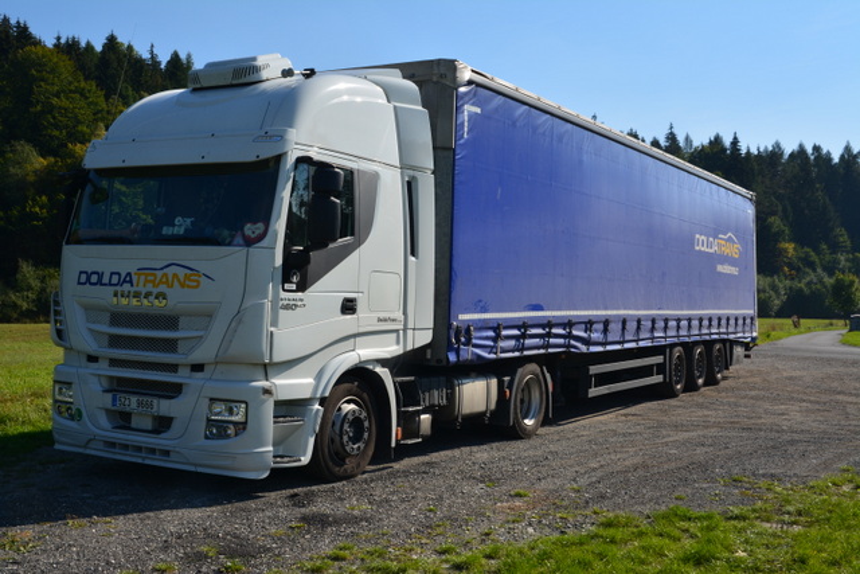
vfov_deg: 33.0
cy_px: 287
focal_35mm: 40
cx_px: 430
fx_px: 968
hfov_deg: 47.9
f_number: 11
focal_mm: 27
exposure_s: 1/160
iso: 100
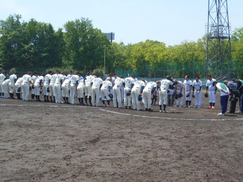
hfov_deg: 33.2
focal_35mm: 58
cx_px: 122
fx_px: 407
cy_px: 91
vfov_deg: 25.2
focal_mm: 10
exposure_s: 1/400
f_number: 4.9
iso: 80
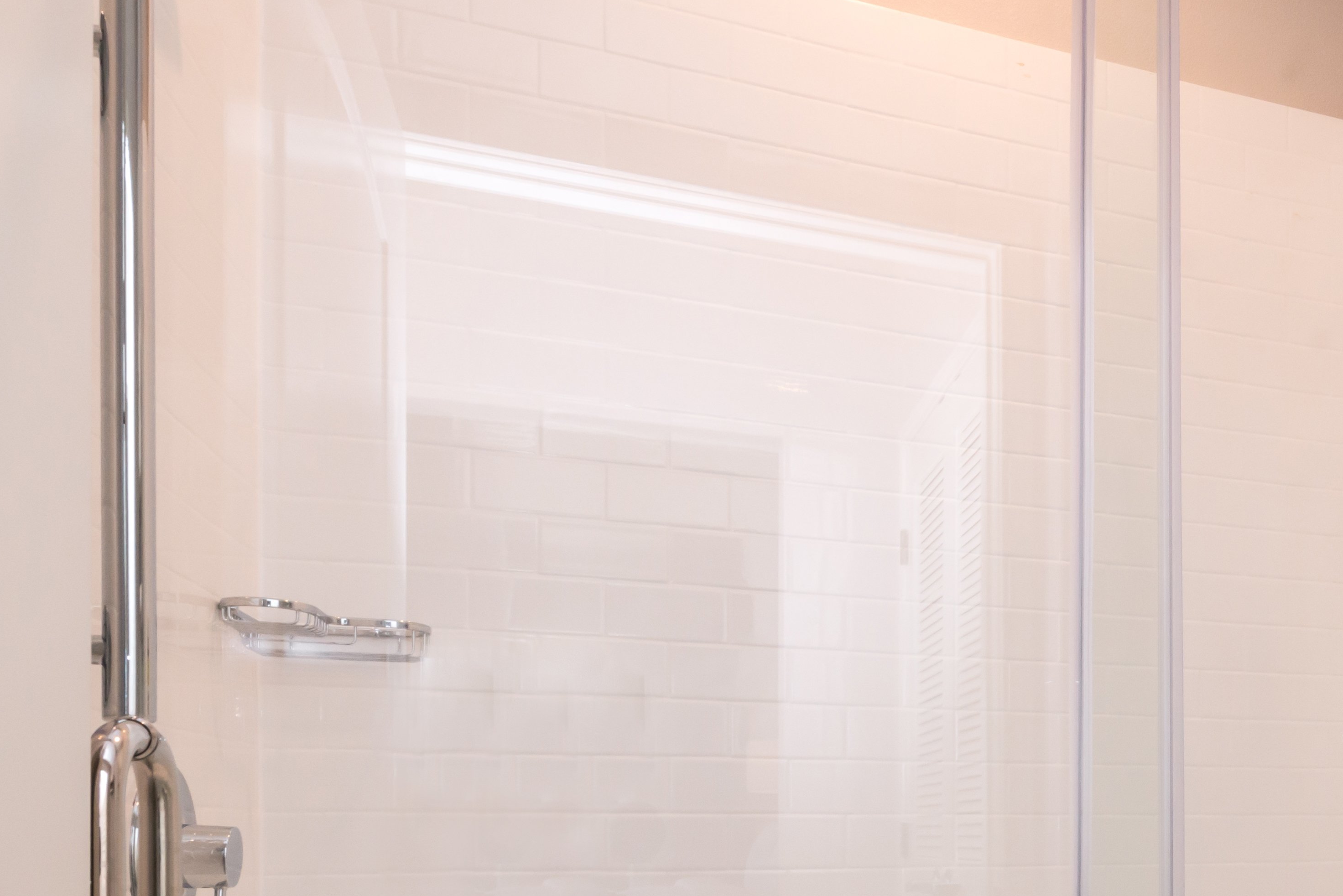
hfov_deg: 49.4
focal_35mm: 35
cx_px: 1172
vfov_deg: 35.3
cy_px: 832
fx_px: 1306
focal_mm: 14
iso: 640
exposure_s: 1/30
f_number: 11
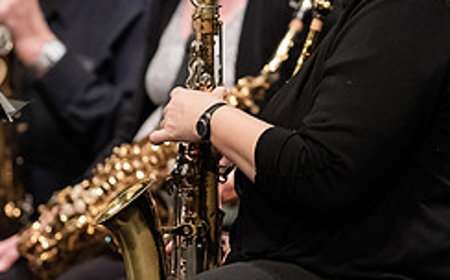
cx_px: 345
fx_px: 8908
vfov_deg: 1.8
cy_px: 21
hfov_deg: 2.9
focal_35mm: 727
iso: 4000
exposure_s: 1/320
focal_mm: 300
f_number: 3.2
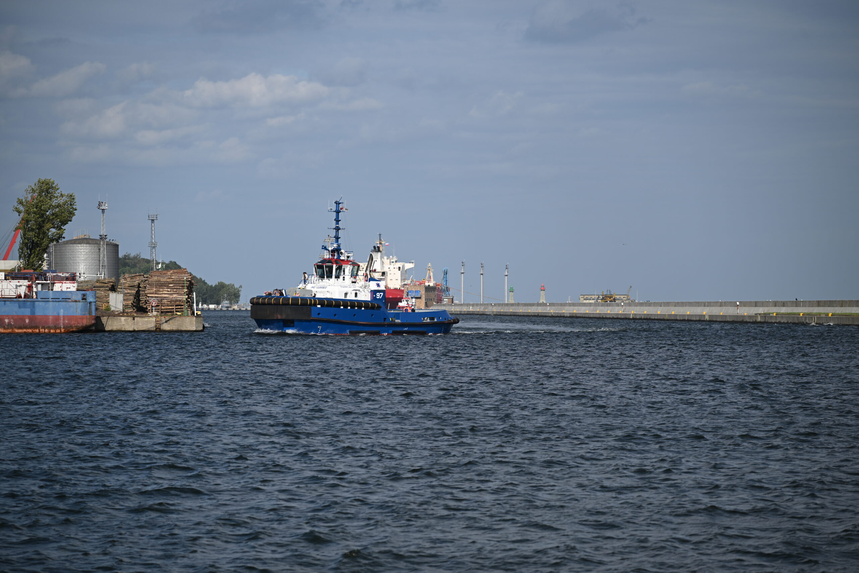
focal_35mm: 120
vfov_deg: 11.4
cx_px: 430
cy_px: 286
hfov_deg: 17.1
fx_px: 2863
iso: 100
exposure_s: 1/2000
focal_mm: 120
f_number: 4
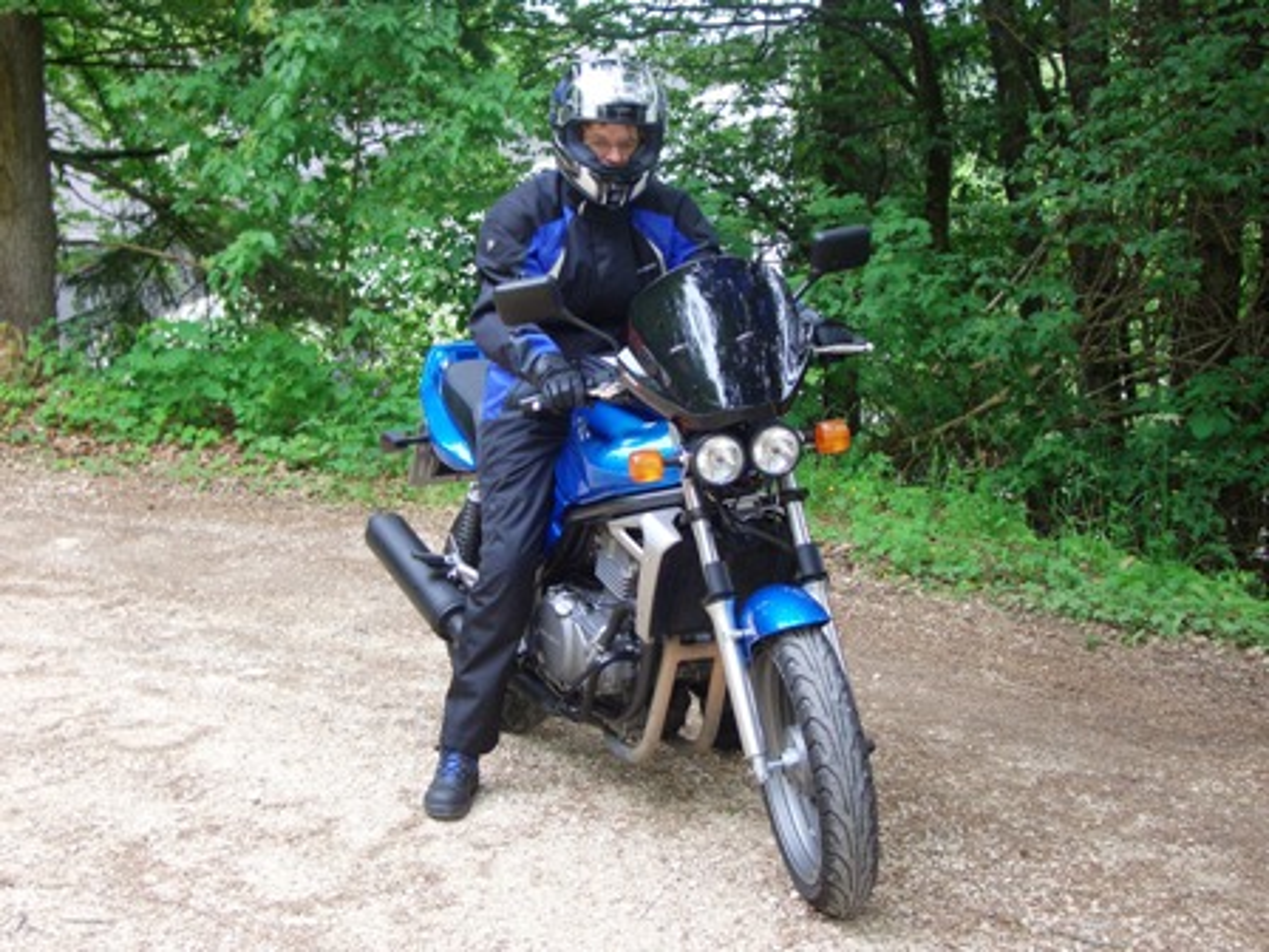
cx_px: 634
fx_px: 1796
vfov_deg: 29.7
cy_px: 476
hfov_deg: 38.9
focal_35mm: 49
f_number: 3.1
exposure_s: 1/100
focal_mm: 8.2
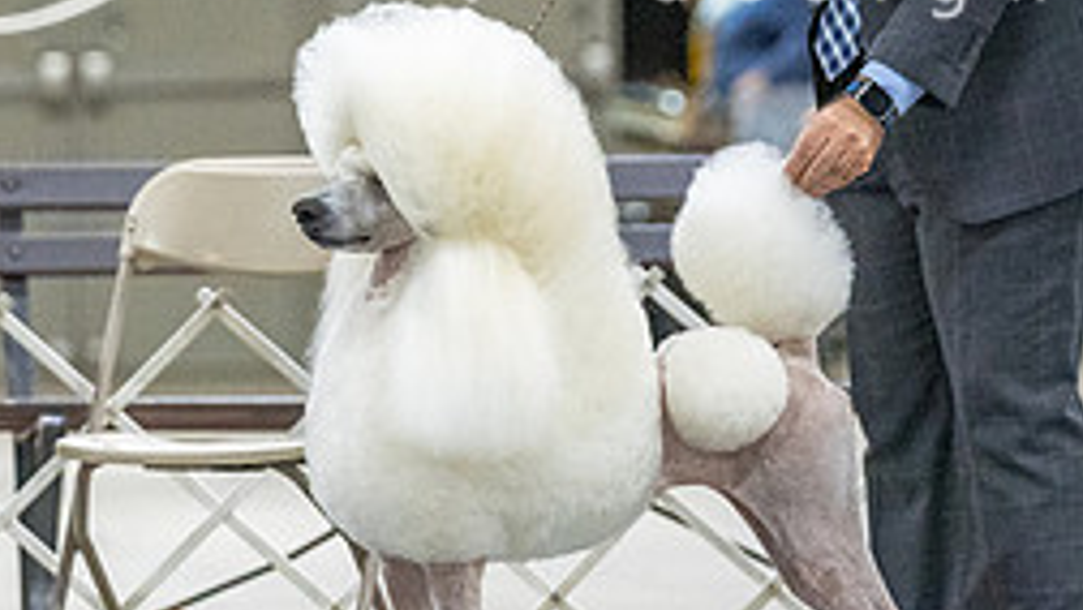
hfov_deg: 6.4
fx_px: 9710
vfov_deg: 3.6
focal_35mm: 338
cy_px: 110
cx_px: 511
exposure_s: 1/400
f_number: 3.2
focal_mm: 140
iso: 6400
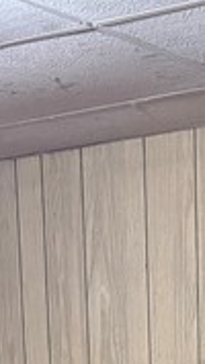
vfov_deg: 12.4
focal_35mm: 150
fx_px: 1451
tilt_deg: -10.2
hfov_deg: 8.0
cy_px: 769
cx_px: 213
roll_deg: +0.8
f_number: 1.78
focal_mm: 6.76
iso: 640
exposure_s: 1/40
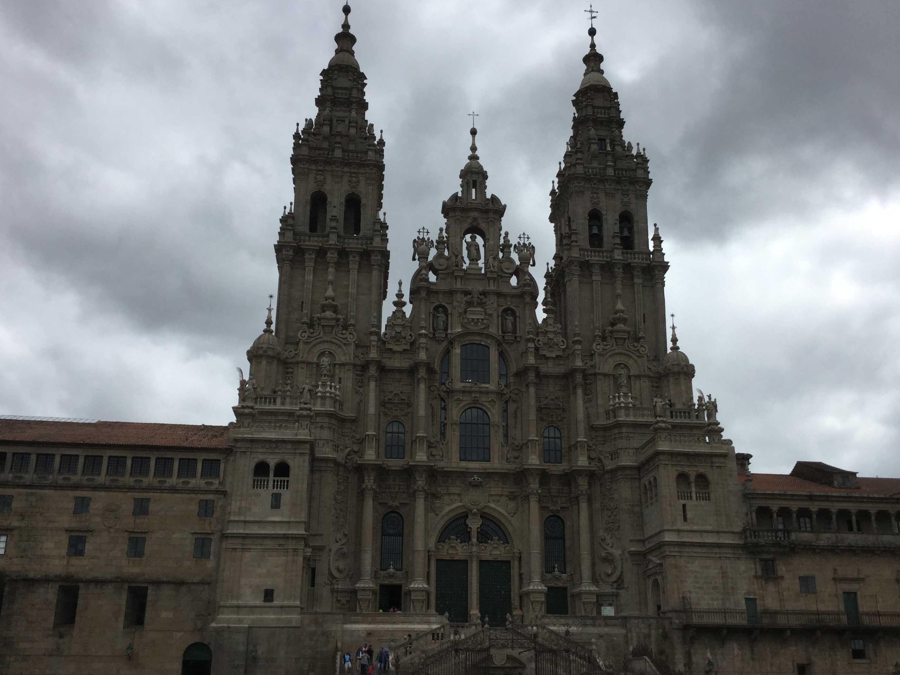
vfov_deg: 39.6
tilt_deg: +21.6
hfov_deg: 51.3
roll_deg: -0.3
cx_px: 477
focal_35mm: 36
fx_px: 936
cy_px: 360
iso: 25
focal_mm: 3.3
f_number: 2.4
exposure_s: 1/1894
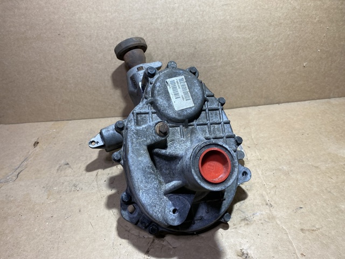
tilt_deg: -34.8
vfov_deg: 53.1
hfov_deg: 67.3
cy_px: 130
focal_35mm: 26
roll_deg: +2.1
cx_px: 172
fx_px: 259
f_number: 1.8
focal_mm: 4.25
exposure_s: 1/100
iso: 80
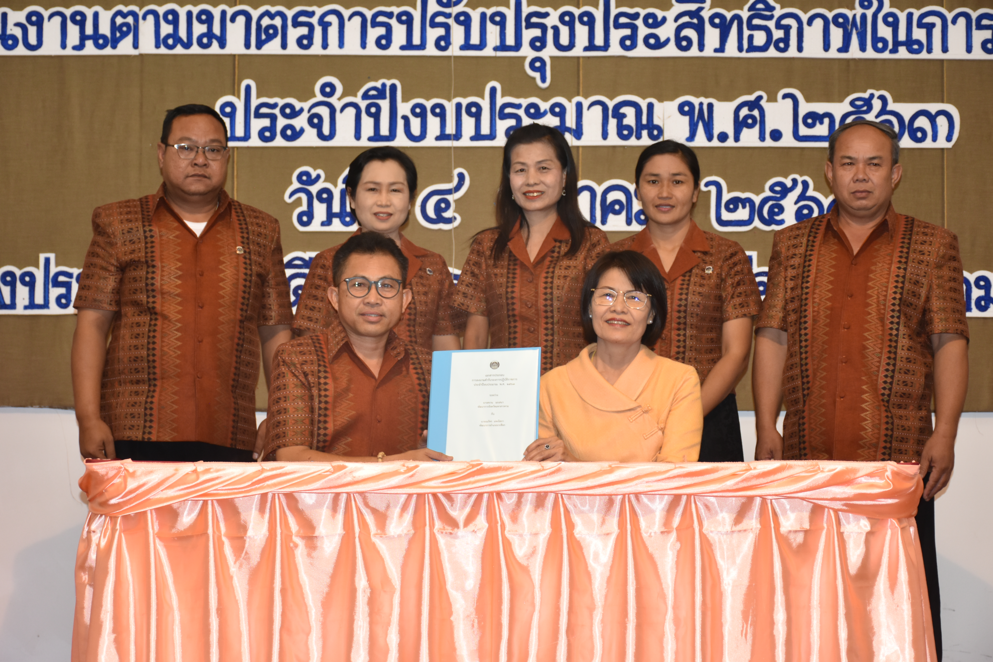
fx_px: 2151
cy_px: 331
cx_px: 496
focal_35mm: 78
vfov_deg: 17.5
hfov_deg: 26.0
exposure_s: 1/100
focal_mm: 52
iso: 800
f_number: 5
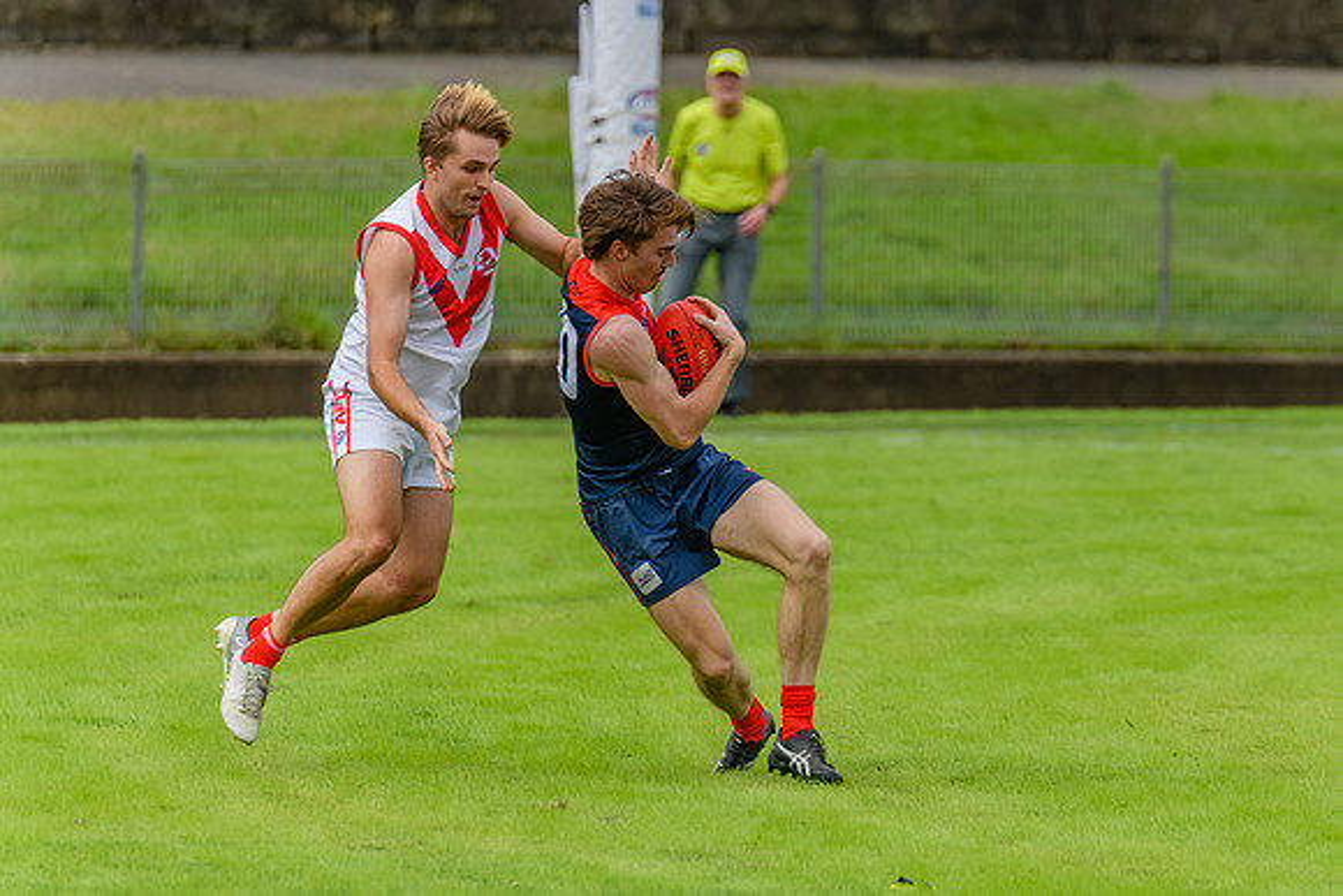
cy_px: 551
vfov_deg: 2.7
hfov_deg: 4.0
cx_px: 826
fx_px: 19278
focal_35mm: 517
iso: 800
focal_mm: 420
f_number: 6.3
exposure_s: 1/2500
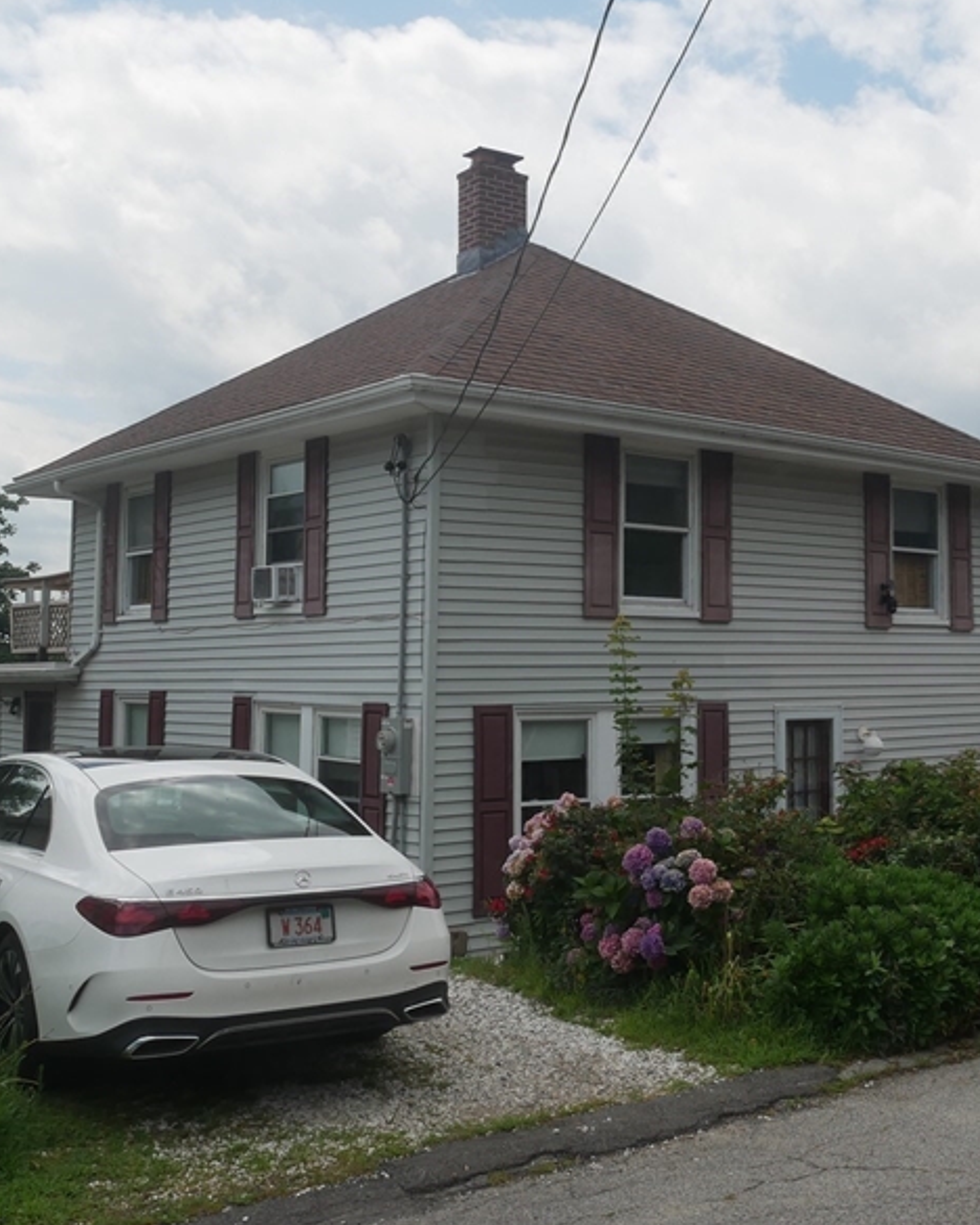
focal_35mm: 41
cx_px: 646
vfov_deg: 44.6
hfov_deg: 36.2
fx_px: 1486
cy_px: 517
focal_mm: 12
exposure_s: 1/640
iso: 200
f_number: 8
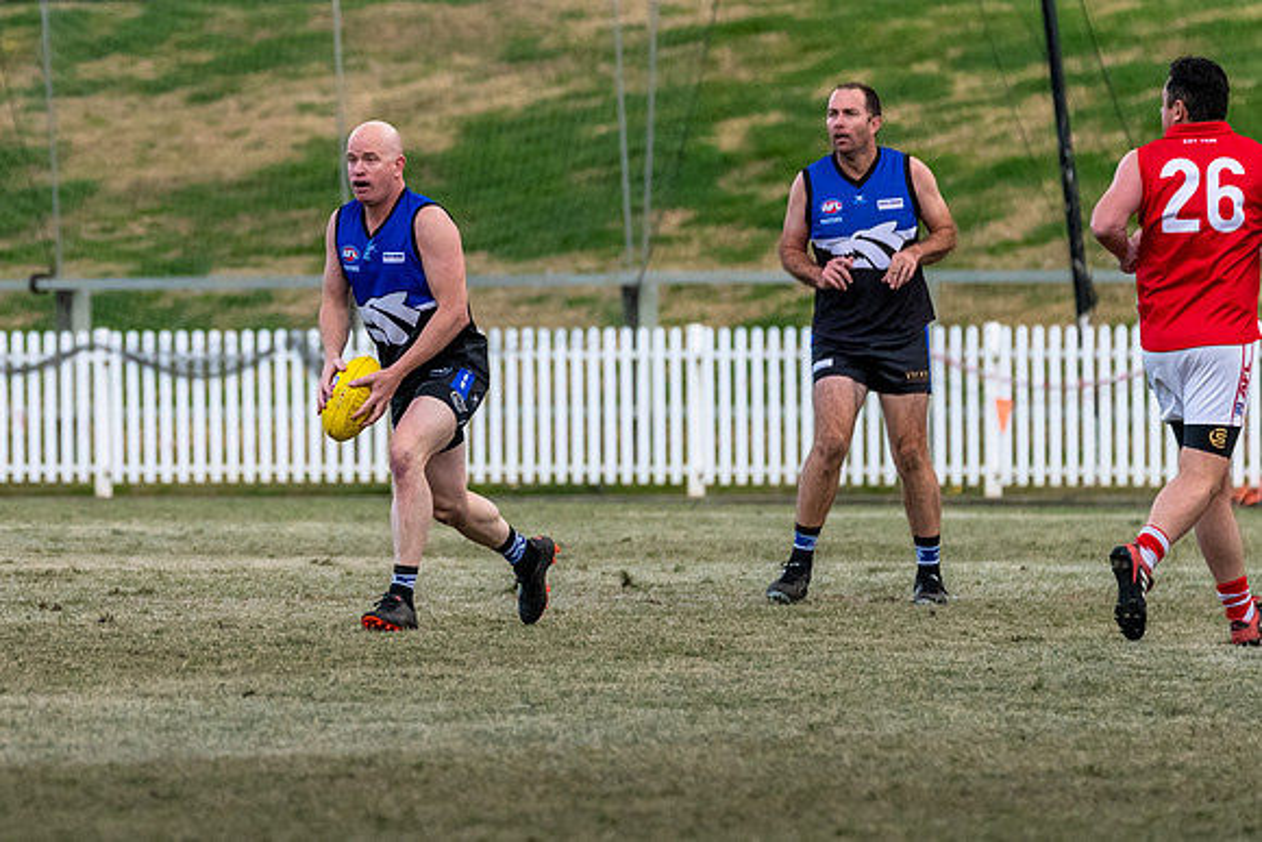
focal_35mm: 547
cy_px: 377
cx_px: 292
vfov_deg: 2.5
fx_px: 19171
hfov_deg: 3.8
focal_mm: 350
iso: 2200
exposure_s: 1/1600
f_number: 6
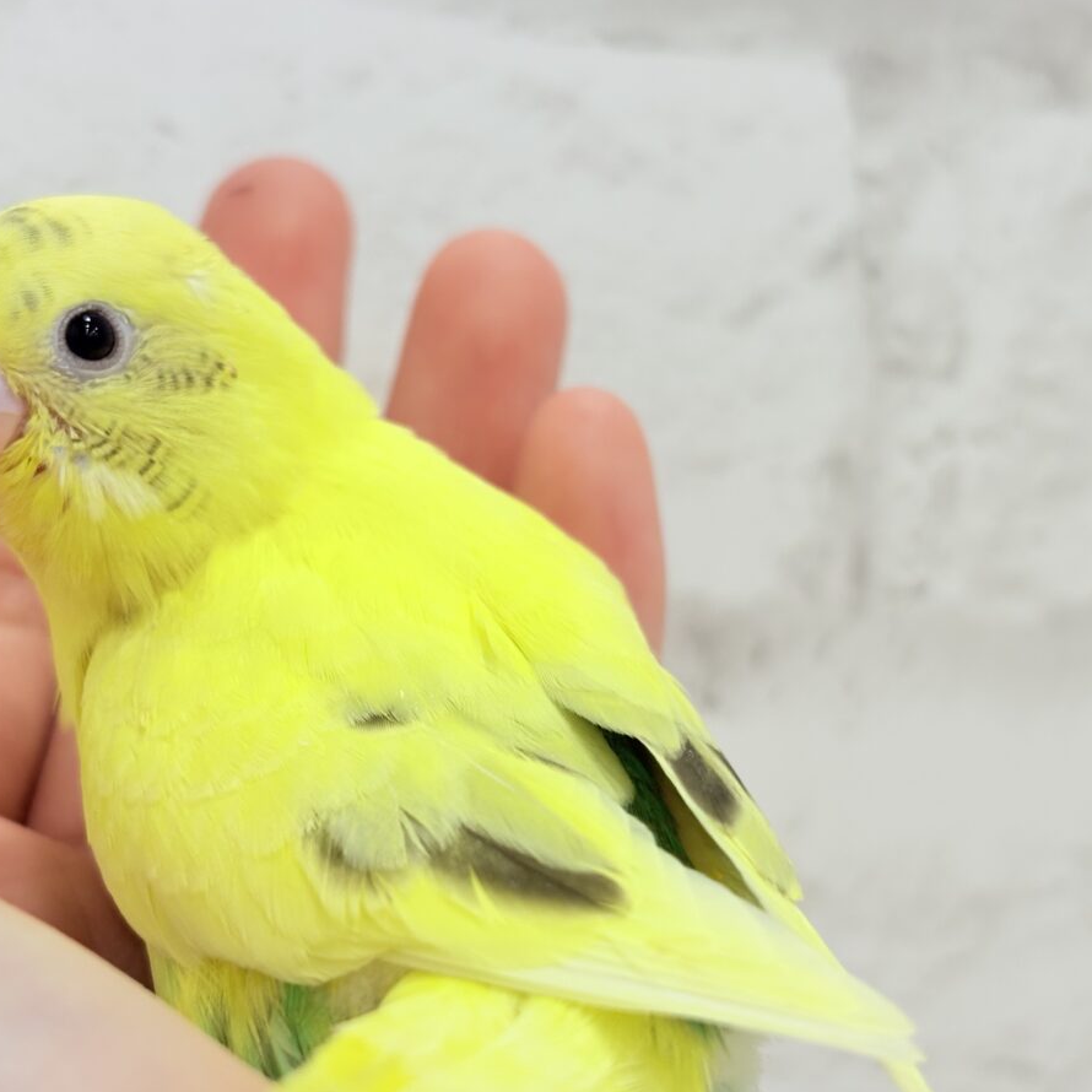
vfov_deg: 27.7
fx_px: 2213
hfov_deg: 27.7
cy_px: 547
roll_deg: -4.2
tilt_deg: -4.4
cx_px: 465
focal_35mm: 62
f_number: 1.6
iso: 64
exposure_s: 1/100
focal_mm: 5.96
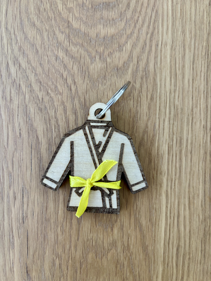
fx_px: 211
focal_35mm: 26
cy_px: 140
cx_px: 106
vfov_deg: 67.3
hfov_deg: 53.1
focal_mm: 5.96
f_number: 1.6
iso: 125
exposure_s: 1/105
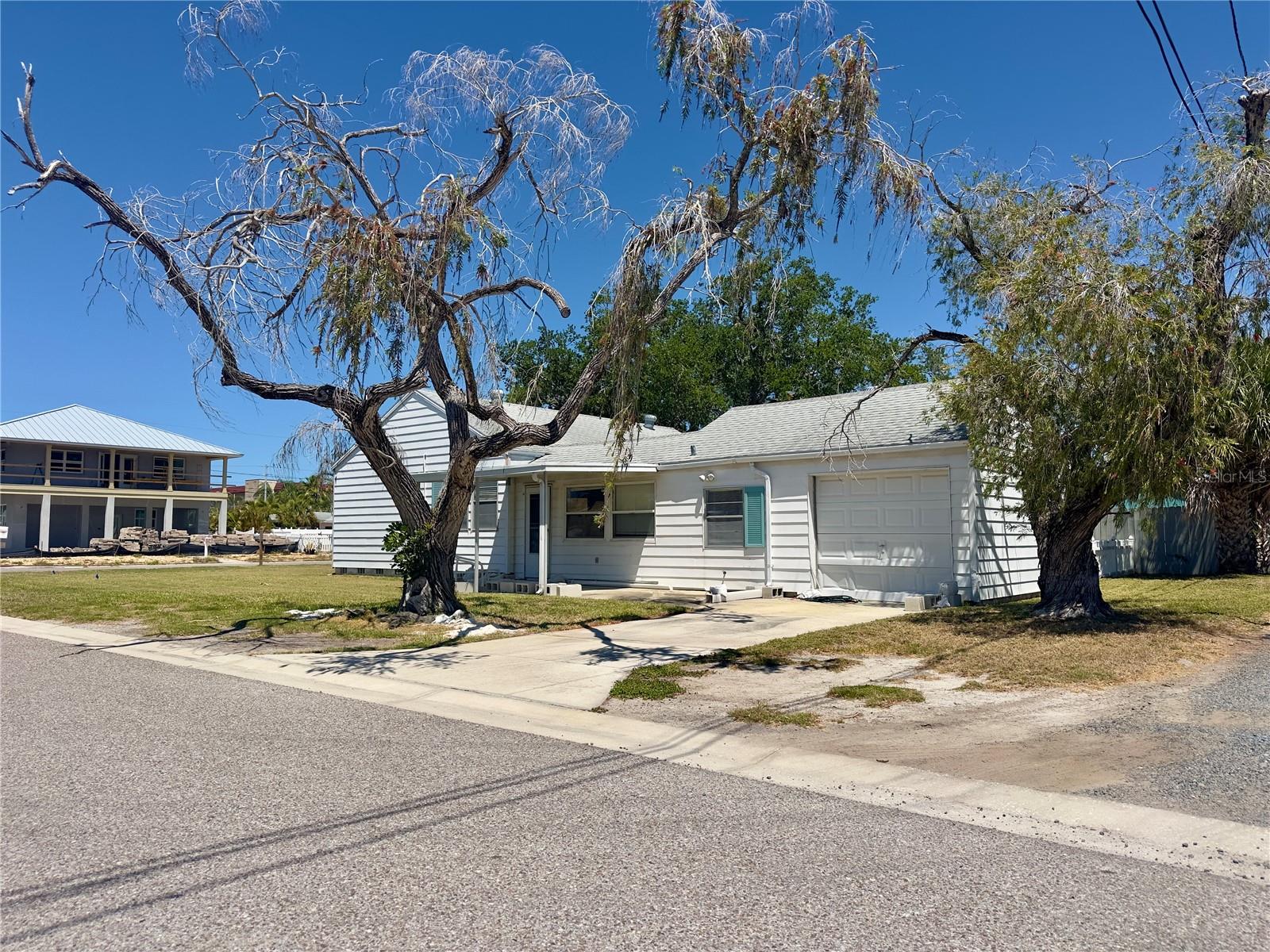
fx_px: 881
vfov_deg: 56.8
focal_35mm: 24
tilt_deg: +4.4
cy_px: 476
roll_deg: +0.2
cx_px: 635
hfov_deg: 71.6
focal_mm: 6.86
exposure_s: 1/7576
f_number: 1.78
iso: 80
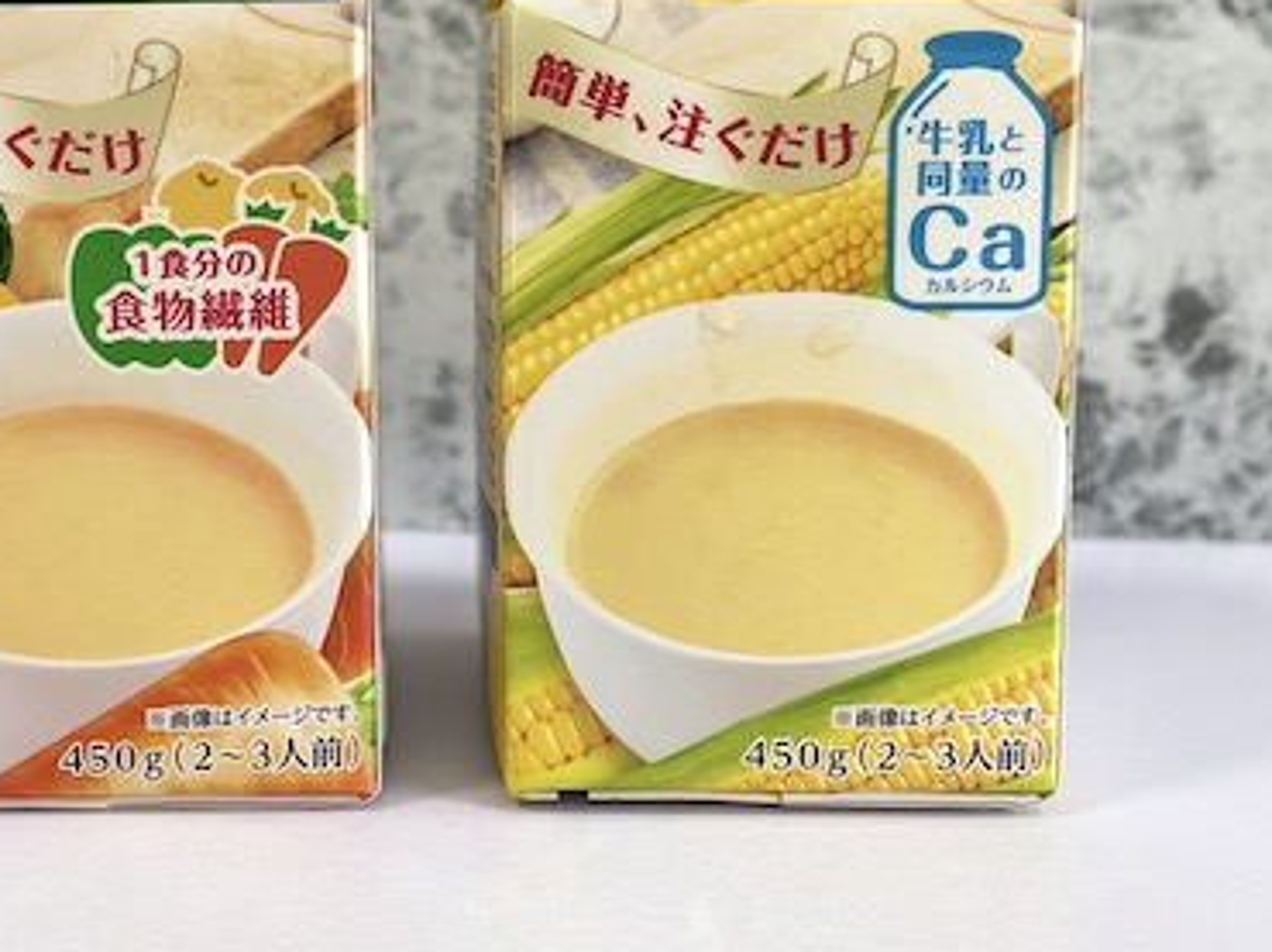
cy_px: 265
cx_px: 464
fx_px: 1652
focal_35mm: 45
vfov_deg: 31.7
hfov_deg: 41.7
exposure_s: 1/60
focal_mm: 4.2
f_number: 1.6
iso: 100
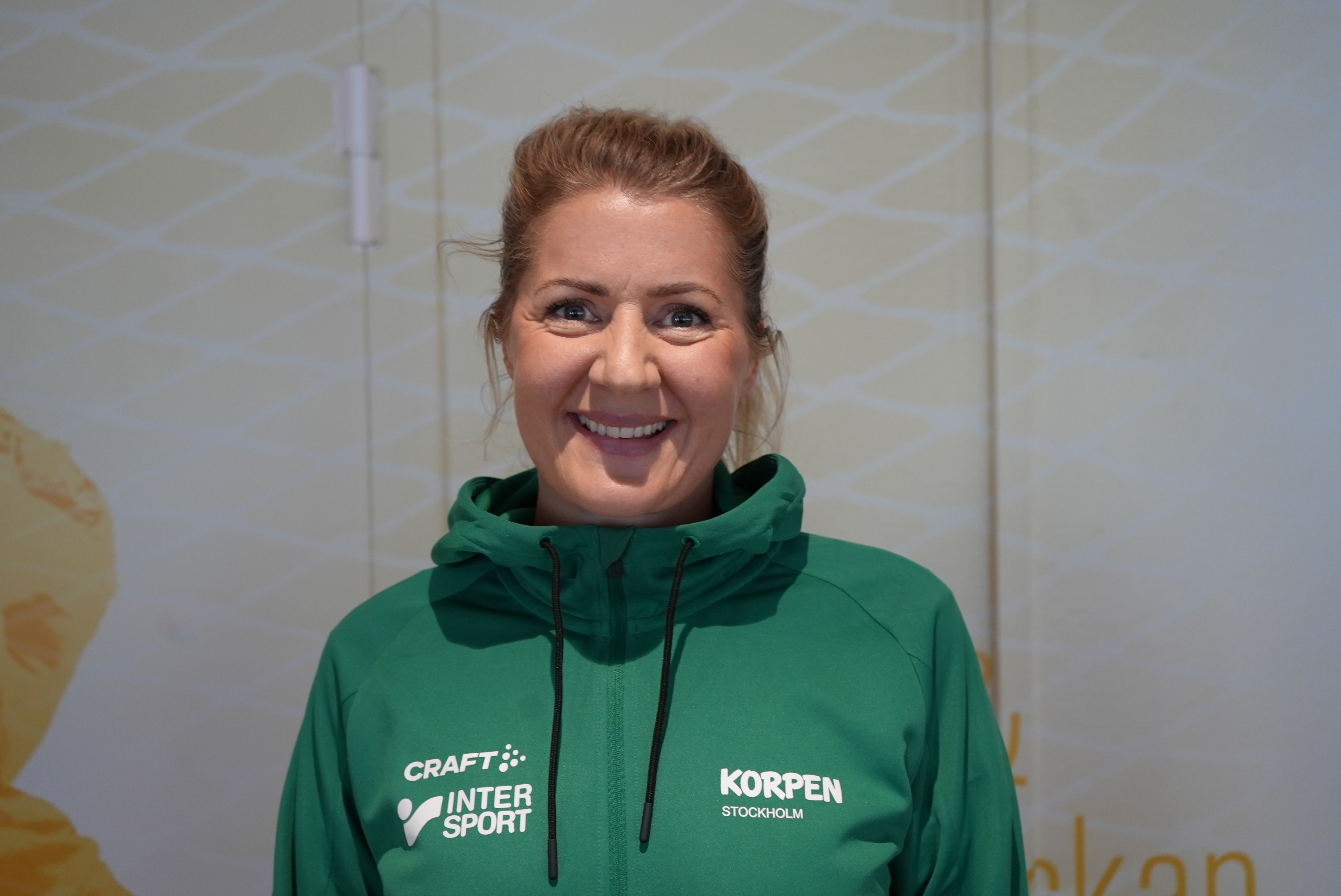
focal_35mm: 41
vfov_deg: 32.7
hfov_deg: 47.4
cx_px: 670
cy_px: 448
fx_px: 1528
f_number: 4.5
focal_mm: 41
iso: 1600
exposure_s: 1/160
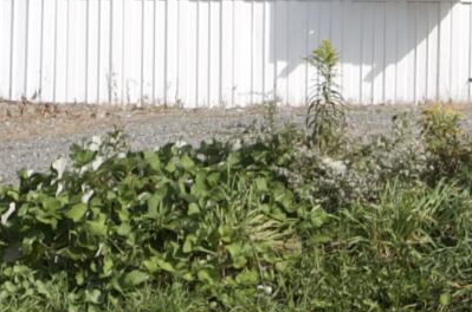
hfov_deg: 4.2
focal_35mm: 496
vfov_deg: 2.7
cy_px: -300
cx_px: 108
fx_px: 6488
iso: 110
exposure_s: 1/250
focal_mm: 44
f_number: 8
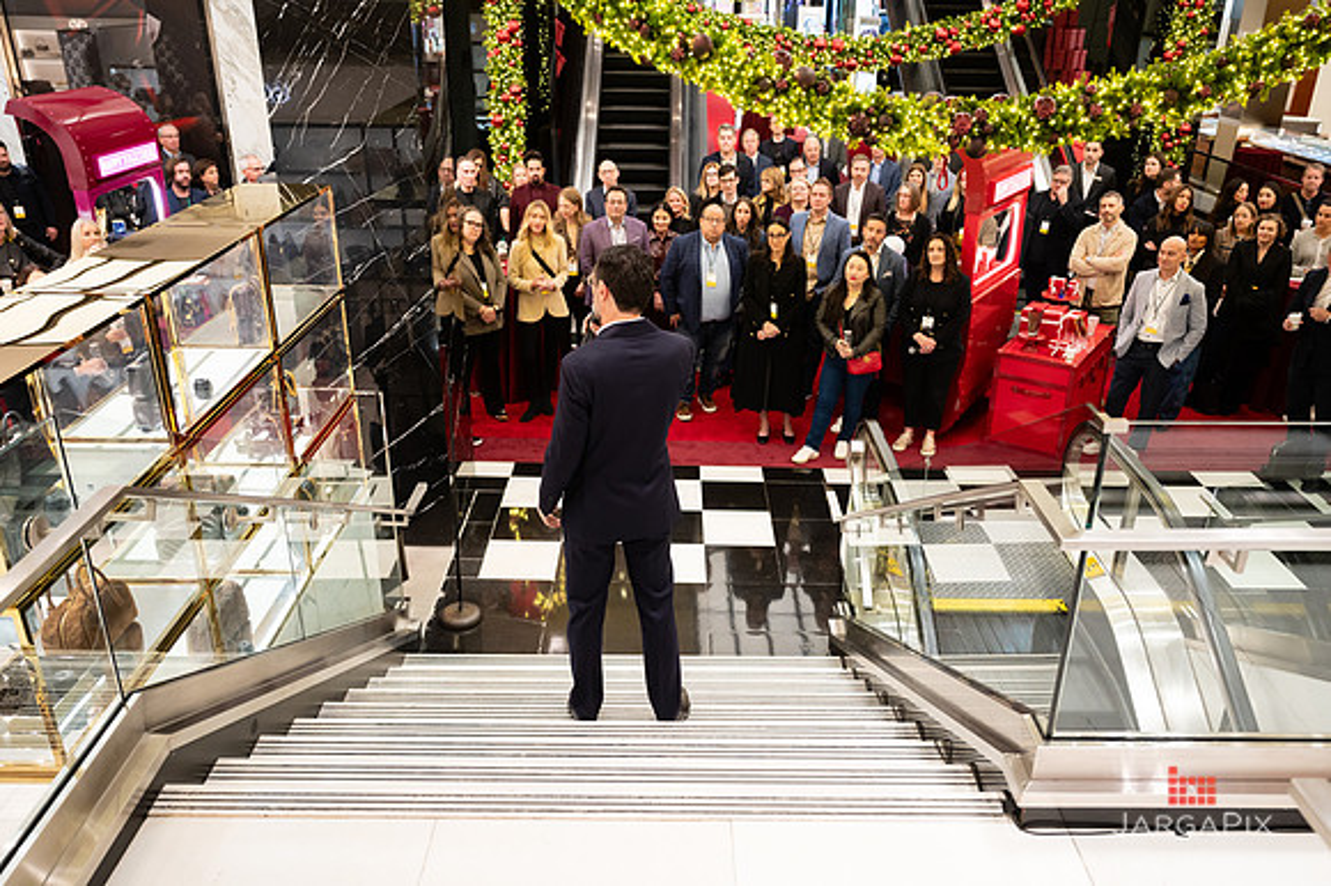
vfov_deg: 45.6
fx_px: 1053
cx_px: 666
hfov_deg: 64.6
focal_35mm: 28
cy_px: 443
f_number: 3.2
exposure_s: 1/160
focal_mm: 28.5
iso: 1250
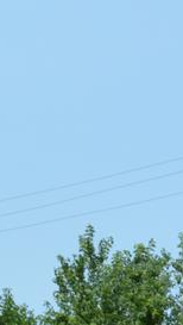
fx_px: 2006
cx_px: 484
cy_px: 615
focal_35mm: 233
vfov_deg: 8.8
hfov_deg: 5.0
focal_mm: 22
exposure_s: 1/250
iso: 100
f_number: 8
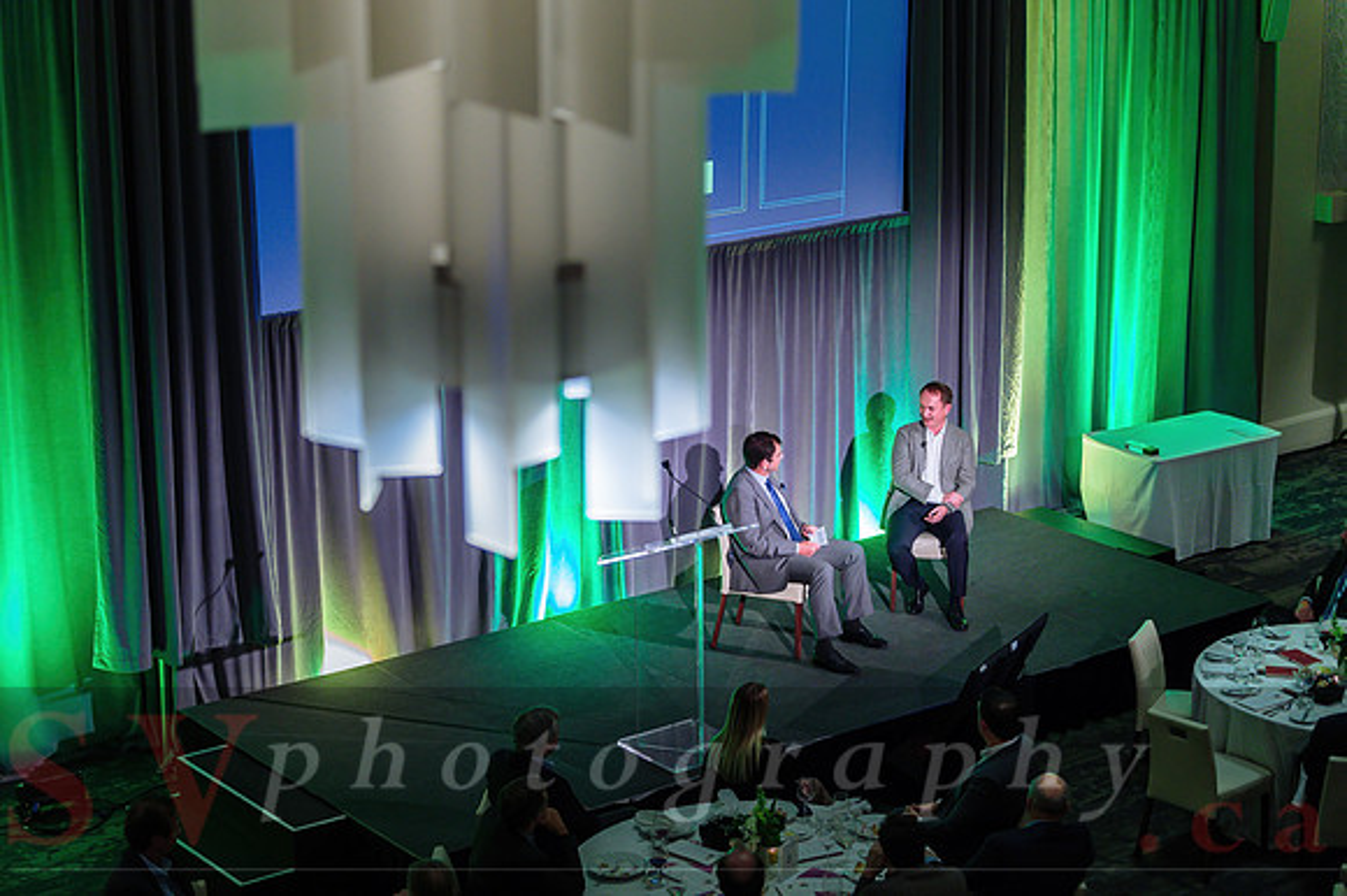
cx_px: 674
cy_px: 448
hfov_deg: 28.9
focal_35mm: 70
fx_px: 2618
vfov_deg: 19.4
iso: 1600
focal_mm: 70
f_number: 2.8
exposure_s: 1/160
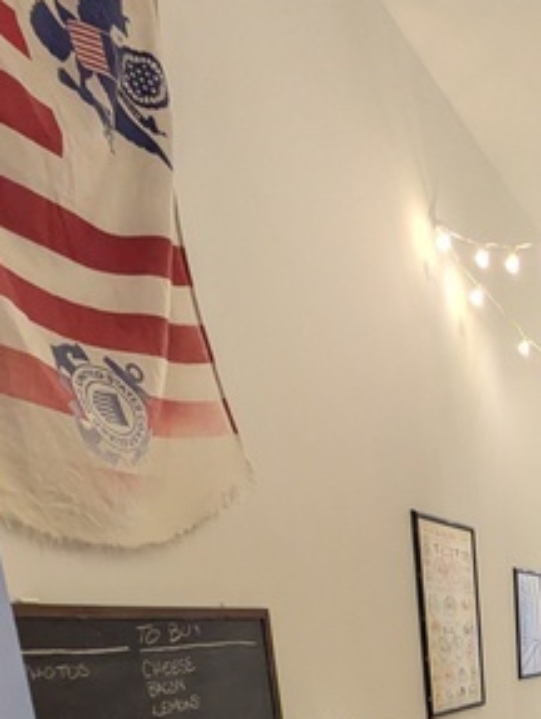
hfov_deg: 29.9
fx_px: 811
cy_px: 829
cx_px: 693
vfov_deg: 37.9
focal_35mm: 39
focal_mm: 1.83
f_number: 2.2
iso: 131
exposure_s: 1/24
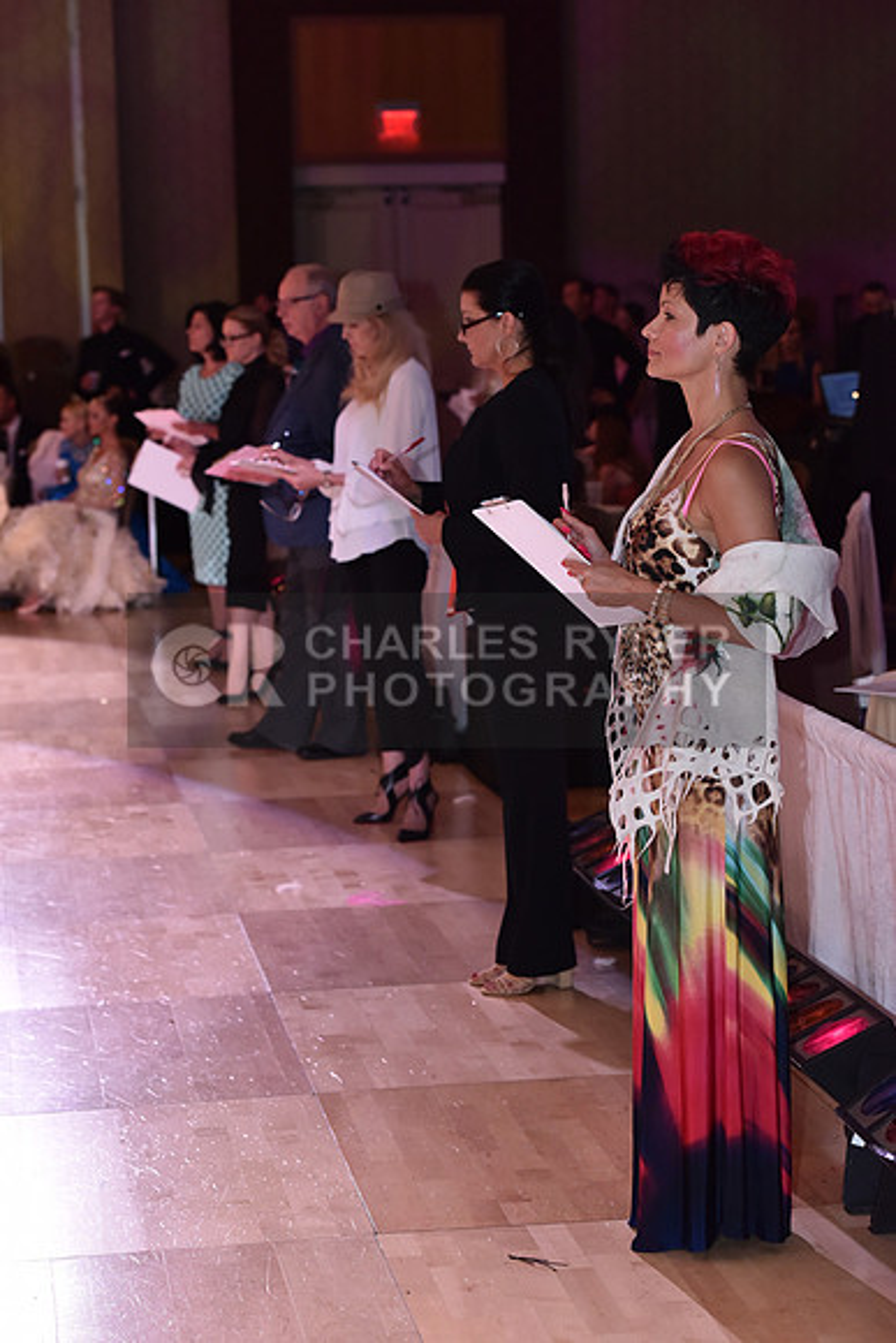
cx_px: 448
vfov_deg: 24.8
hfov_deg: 16.7
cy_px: 672
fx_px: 3059
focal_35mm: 82
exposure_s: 1/250
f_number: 5
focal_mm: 82
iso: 2000
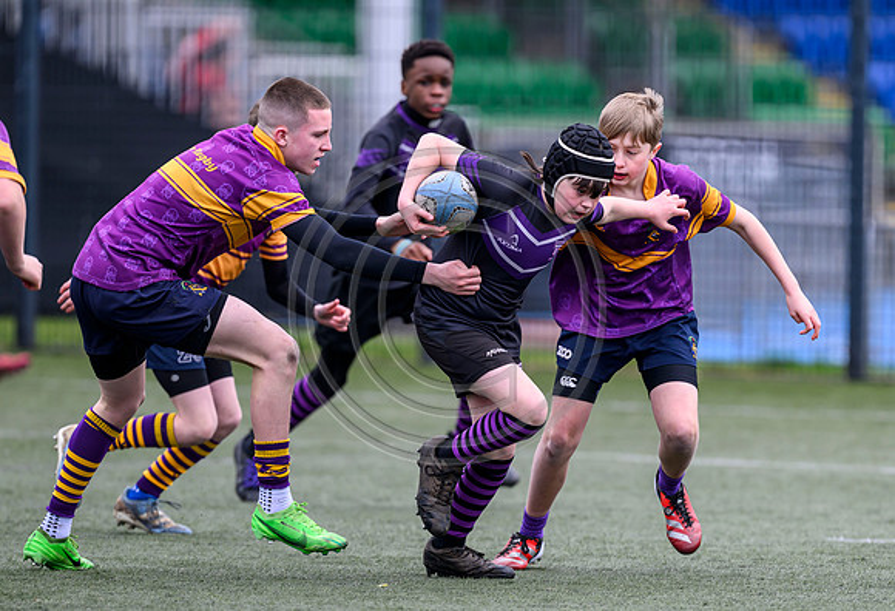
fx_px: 13400
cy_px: 364
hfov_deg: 3.8
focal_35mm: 535
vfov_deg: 2.6
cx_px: 553
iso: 500
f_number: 3.5
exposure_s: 1/1600
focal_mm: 400
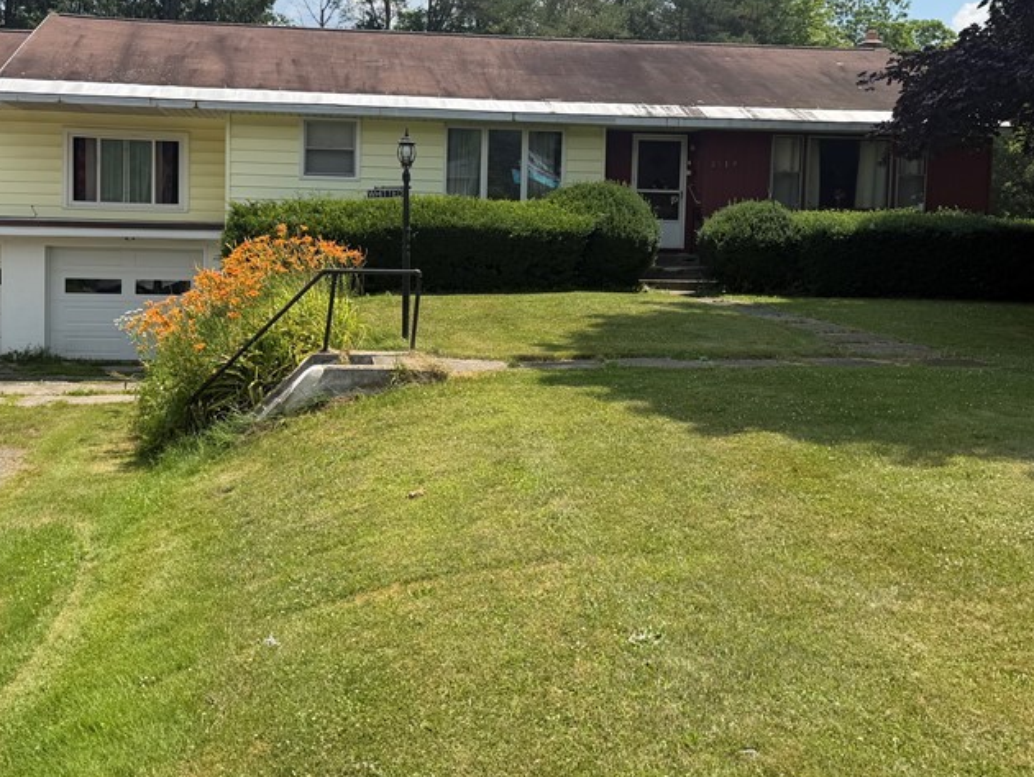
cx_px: 461
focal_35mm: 39
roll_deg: -1.2
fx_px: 1165
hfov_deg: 47.8
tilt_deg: -2.3
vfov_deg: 36.6
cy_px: 292
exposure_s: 1/4167
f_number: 1.78
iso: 80
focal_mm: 6.76
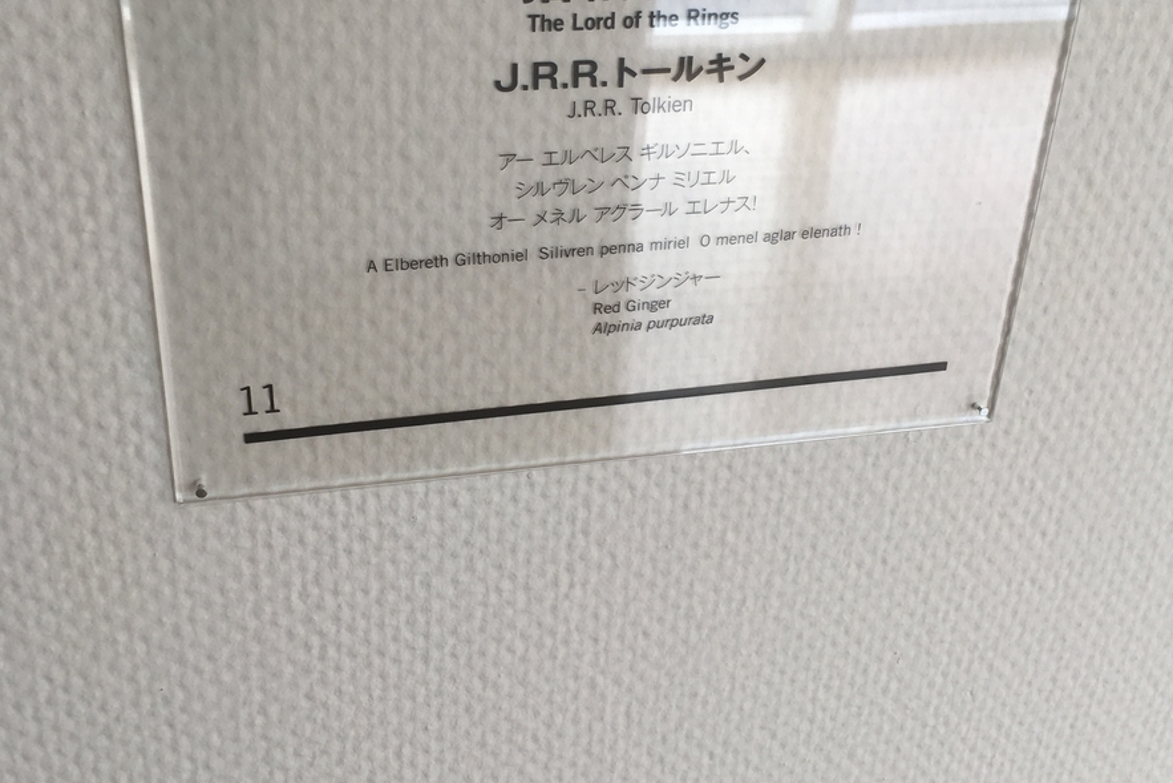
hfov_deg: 47.4
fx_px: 1336
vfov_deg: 32.6
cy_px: 339
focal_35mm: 41
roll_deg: -2.8
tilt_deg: -27.7
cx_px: 586
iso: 25
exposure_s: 1/60
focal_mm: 4.15
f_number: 2.2
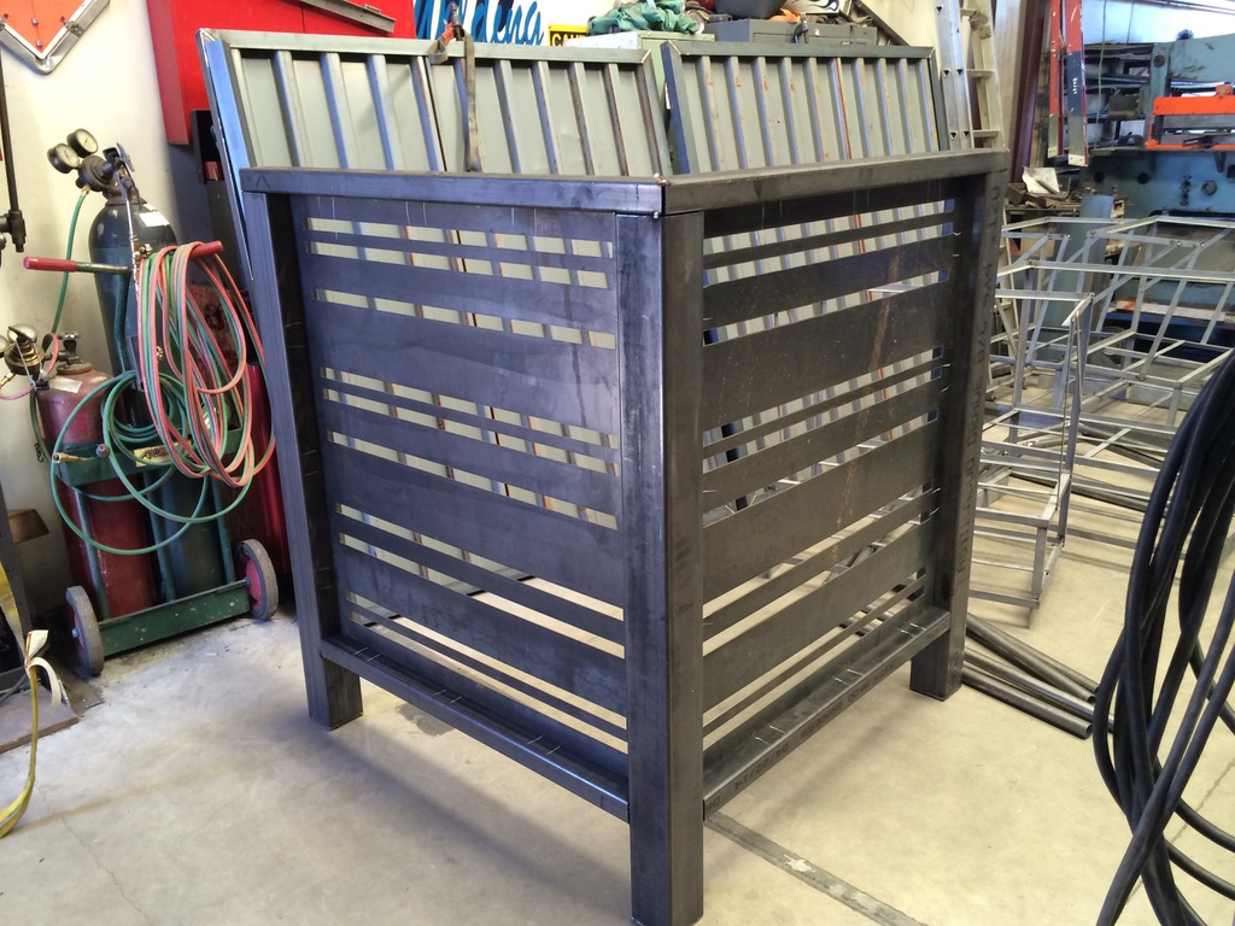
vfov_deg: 46.8
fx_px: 1070
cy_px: 463
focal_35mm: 30
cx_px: 618
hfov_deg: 60.0
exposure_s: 1/30
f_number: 2.2
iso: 100
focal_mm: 4.12
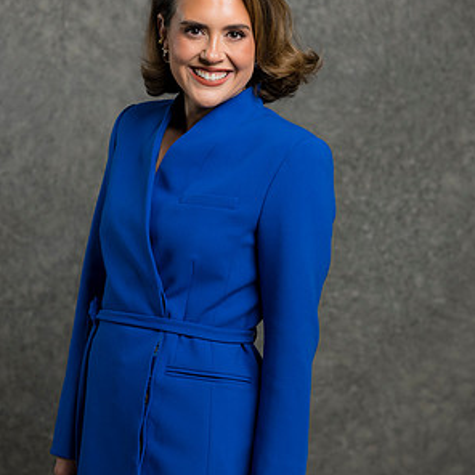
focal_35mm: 110
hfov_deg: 15.8
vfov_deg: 15.8
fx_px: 1708
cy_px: 199
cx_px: 238
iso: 125
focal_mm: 85
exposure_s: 1/200
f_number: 5
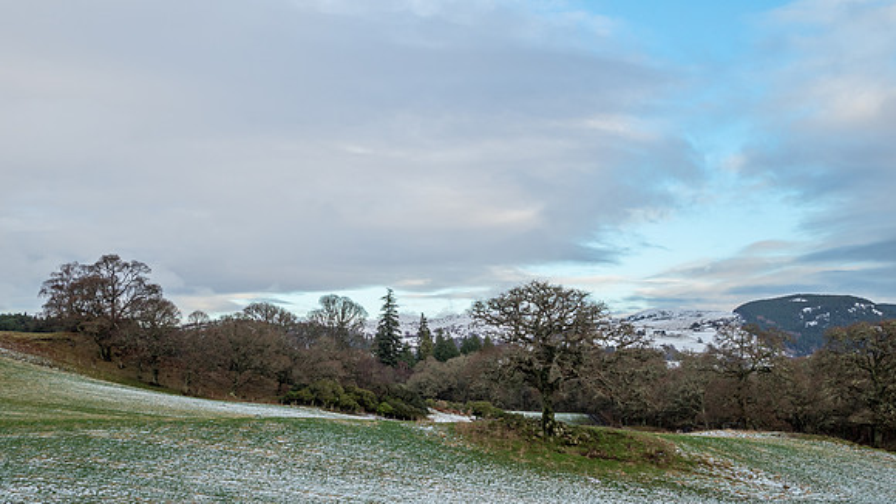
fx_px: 1139
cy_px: 226
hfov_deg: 43.0
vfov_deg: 24.9
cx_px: 448
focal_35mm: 48
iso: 200
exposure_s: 1/200
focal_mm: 22
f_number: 7.1
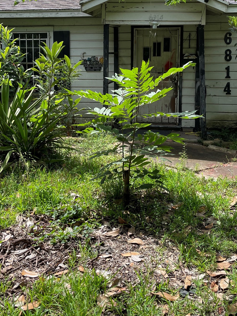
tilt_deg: -5.8
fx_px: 365
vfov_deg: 46.1
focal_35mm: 40
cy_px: 106
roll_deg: -0.2
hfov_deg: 35.9
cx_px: 124
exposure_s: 1/1453
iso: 32
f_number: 1.6
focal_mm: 4.2
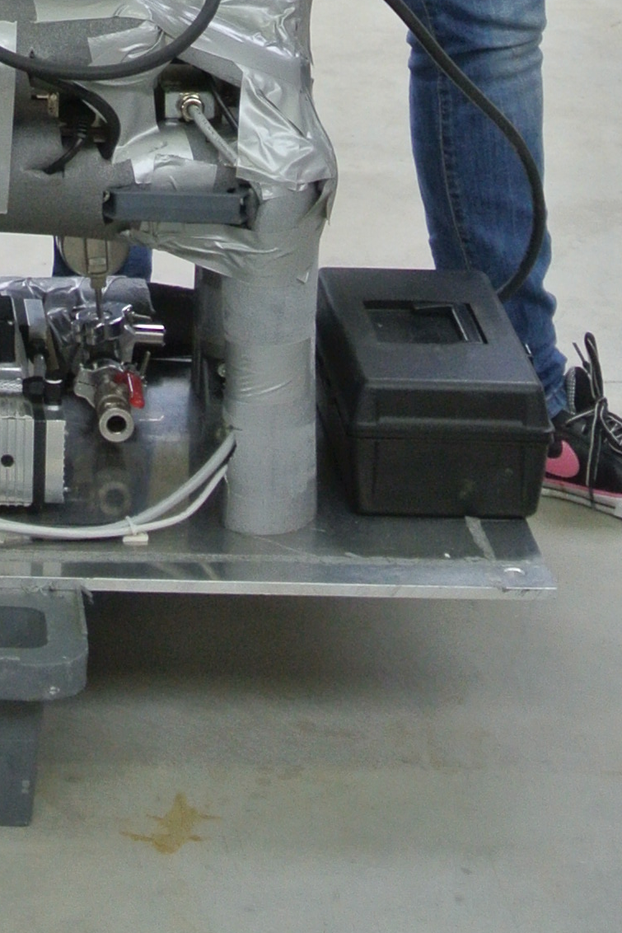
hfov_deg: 8.3
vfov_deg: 11.9
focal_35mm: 161
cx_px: -433
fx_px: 4171
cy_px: -645
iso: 400
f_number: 4.5
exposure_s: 1/50
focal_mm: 17.5
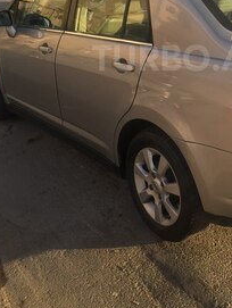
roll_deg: +1.7
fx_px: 473
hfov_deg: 27.1
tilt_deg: -11.8
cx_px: 180
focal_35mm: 53
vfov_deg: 34.9
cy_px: 58
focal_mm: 4.15
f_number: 2.2
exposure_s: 1/599
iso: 32
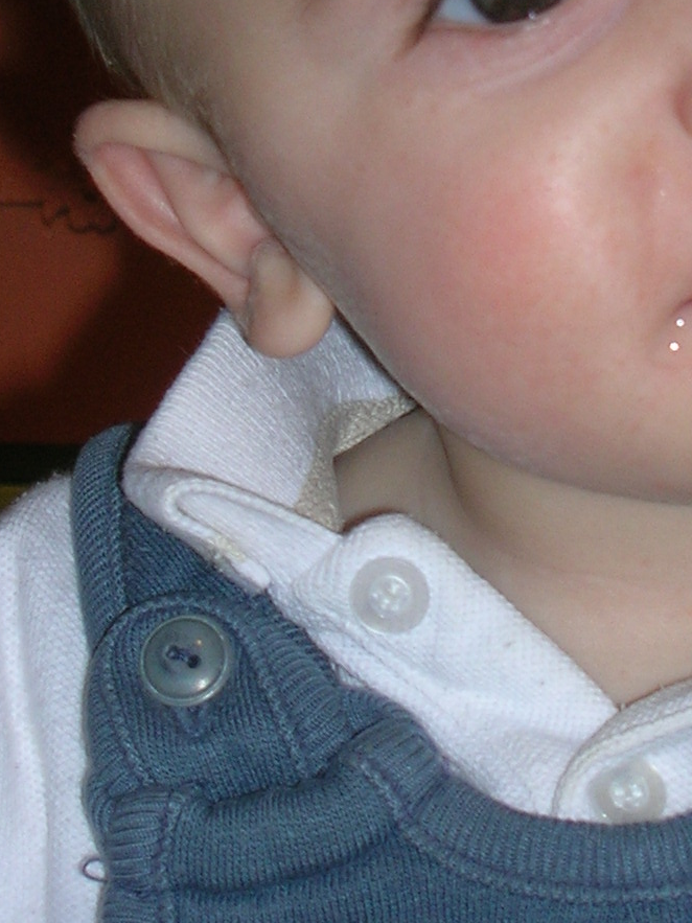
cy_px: 170
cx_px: 596
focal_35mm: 185
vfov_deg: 10.7
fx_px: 4932
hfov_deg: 8.0
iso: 50
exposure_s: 1/60.1
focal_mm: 10.4
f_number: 3.6
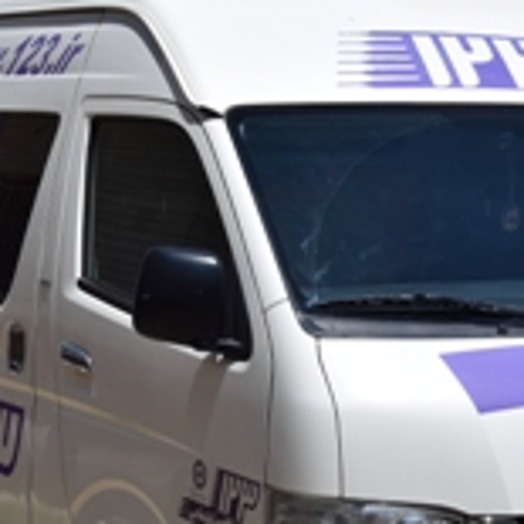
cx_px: 297
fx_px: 2213
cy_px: 363
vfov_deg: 13.5
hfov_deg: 13.5
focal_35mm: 129
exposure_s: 1/800
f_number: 10
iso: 200
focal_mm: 35
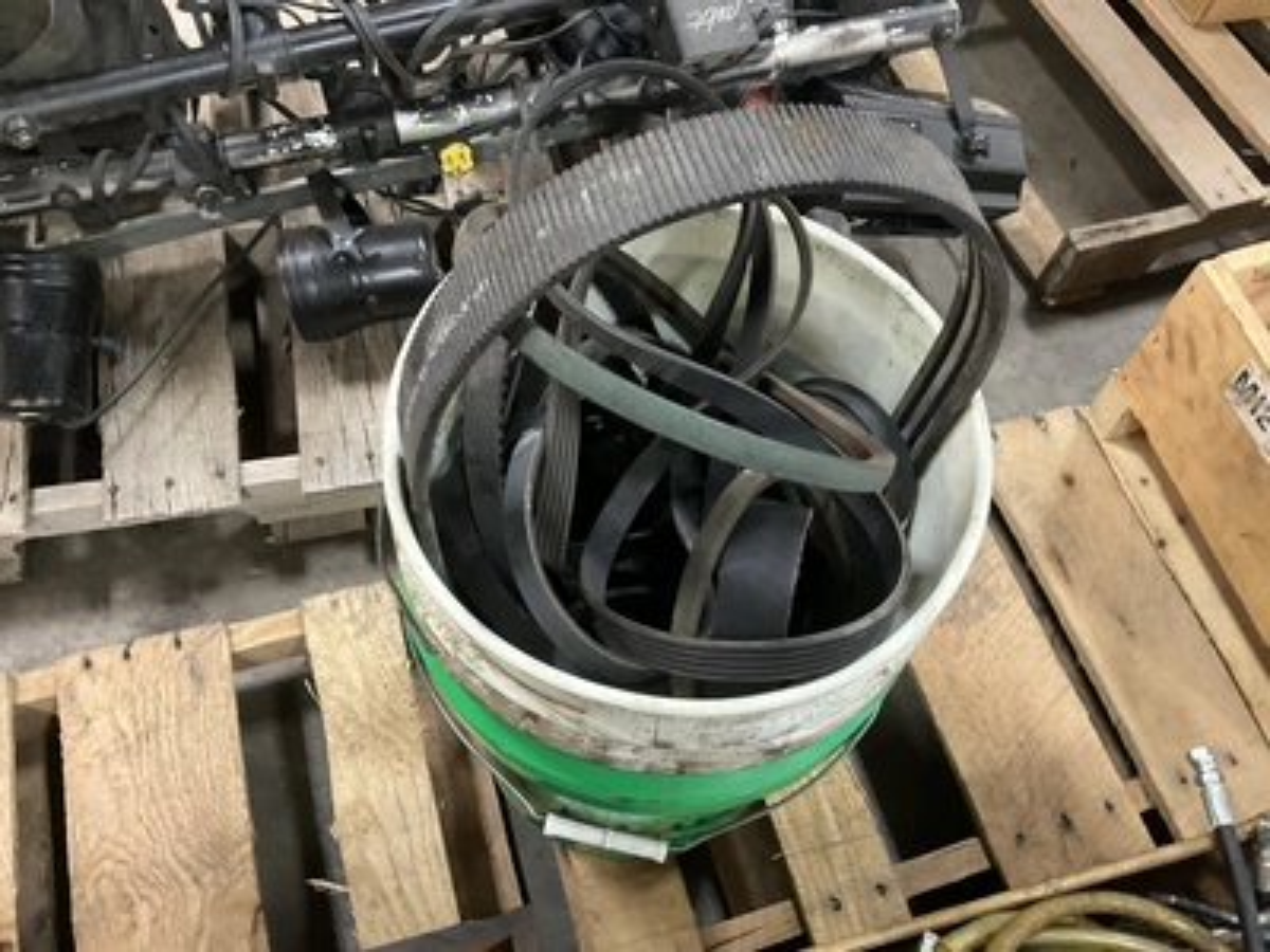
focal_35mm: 29
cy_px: 476
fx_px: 1064
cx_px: 635
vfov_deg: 48.2
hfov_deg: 61.7
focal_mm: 3
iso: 250
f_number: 1.8
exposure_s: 1/30
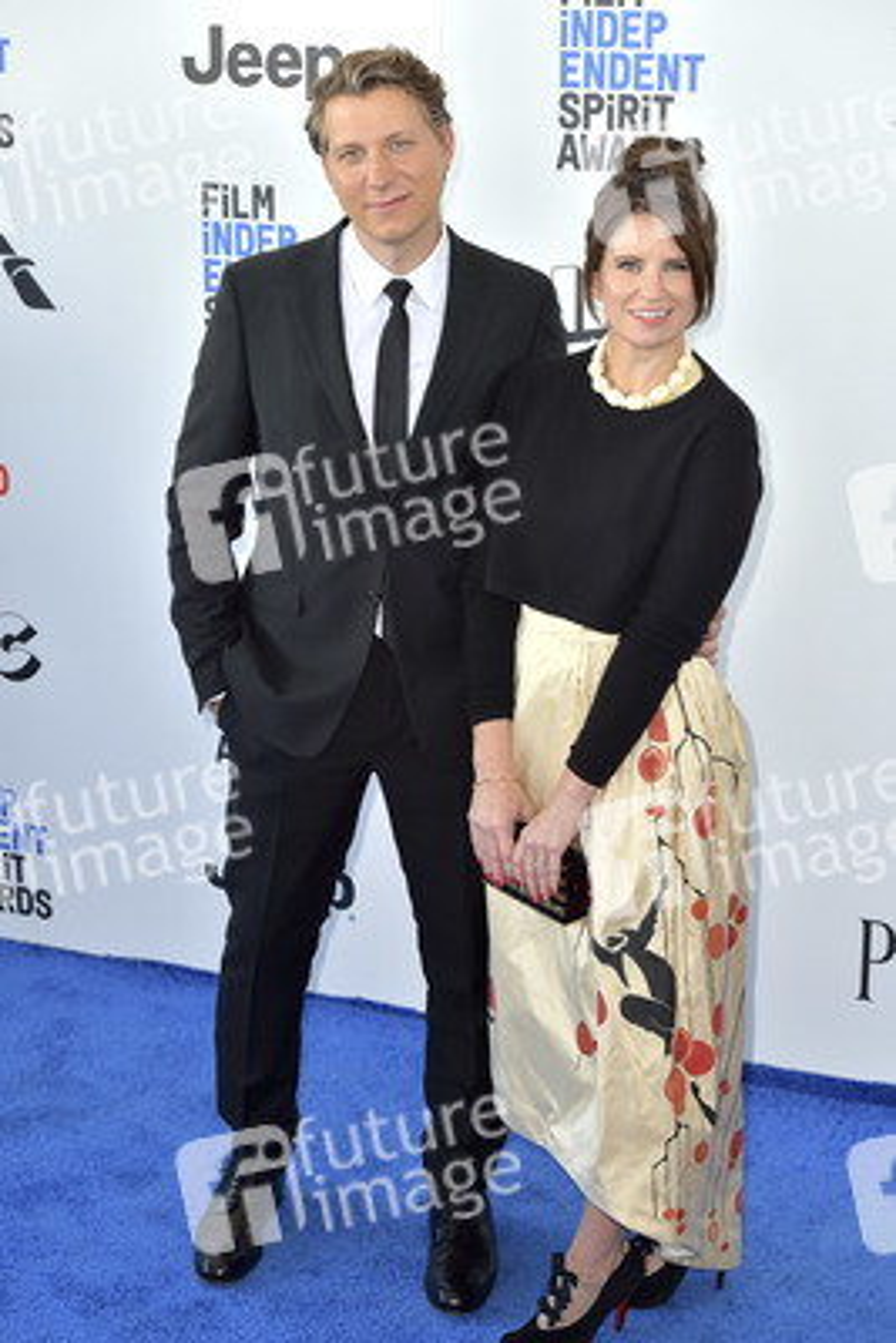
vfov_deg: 28.8
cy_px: 672
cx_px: 448
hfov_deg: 19.5
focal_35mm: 70
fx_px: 2611
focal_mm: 70
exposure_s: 1/320
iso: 500
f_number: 6.3
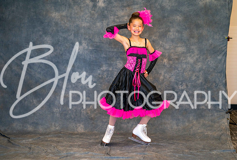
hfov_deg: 21.4
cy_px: 76
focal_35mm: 95
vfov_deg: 14.5
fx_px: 627
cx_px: 131
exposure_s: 1/250
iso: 640
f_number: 1.6
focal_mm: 85
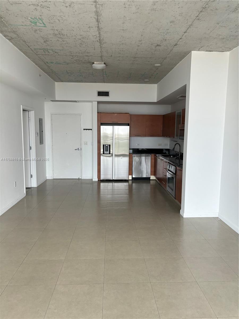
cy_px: 160
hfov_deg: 53.1
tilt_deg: -7.3
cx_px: 120
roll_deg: -0.9
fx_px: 239
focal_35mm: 26
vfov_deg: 67.3
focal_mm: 5.96
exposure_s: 1/121
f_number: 1.6
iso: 125
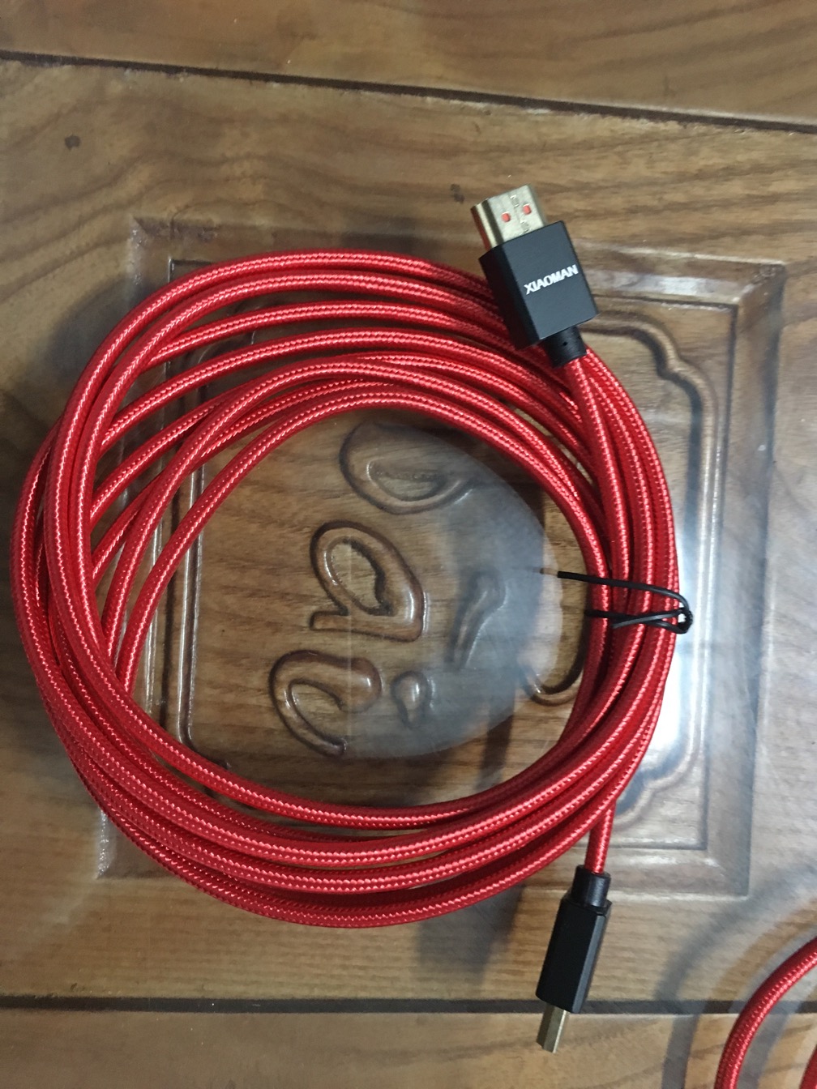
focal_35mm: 29
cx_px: 408
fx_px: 913
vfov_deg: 61.7
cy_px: 544
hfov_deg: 48.2
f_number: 2.2
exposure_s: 1/17
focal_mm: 4.15
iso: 400
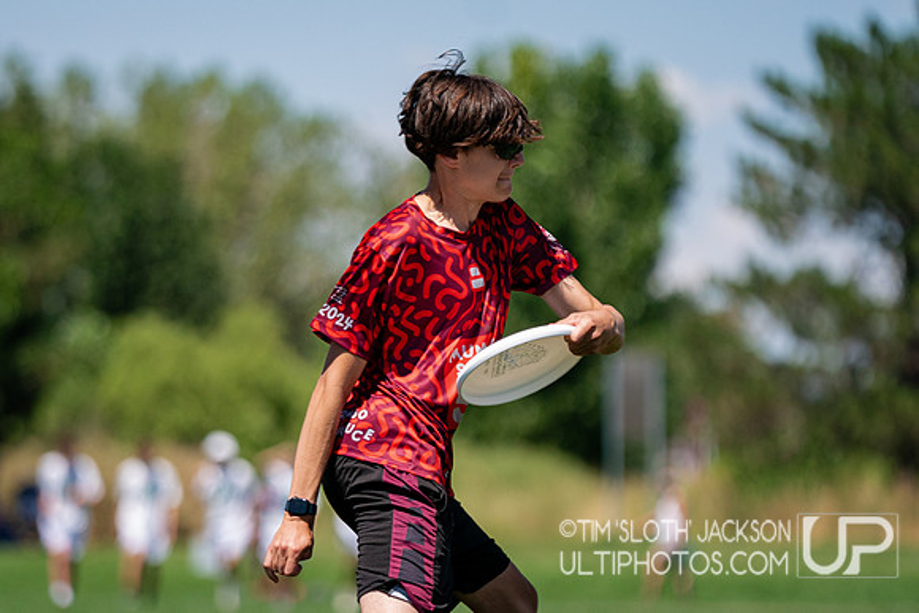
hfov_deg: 6.4
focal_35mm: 323
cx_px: 361
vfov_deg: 4.3
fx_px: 8248
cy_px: 362
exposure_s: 1/8000
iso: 640
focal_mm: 200
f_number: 2.8
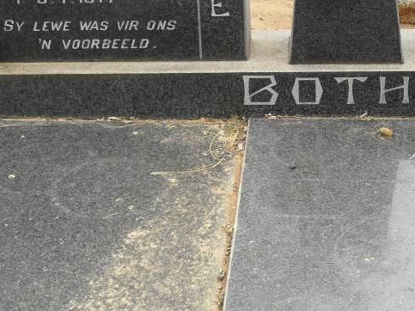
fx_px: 1043
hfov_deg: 22.2
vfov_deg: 16.9
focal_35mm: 87
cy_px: 75
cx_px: 334
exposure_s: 1/250
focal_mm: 6.3
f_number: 3.2
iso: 100
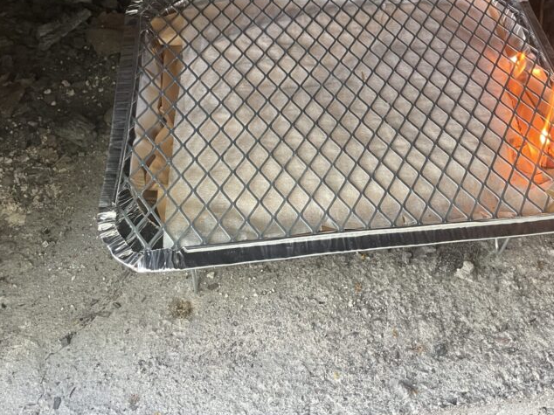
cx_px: 362
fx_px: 672
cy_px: 86
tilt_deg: -44.0
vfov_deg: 33.4
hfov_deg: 44.3
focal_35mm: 42
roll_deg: -3.0
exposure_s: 1/60
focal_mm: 4.2
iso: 160
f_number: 1.6
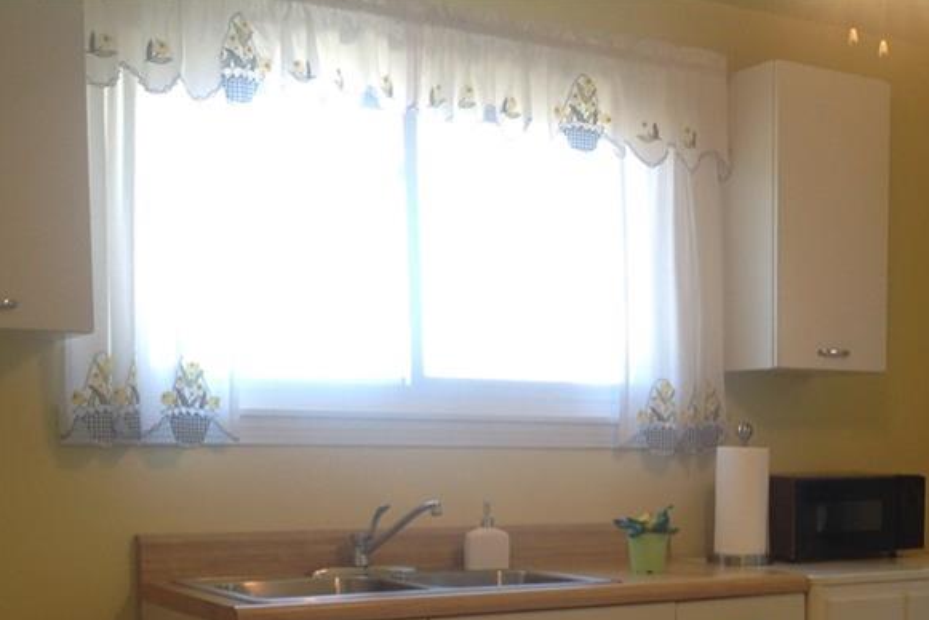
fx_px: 1652
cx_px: 790
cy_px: 606
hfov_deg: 30.4
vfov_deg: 20.6
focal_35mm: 64
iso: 50
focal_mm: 4.28
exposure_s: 1/40
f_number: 2.4
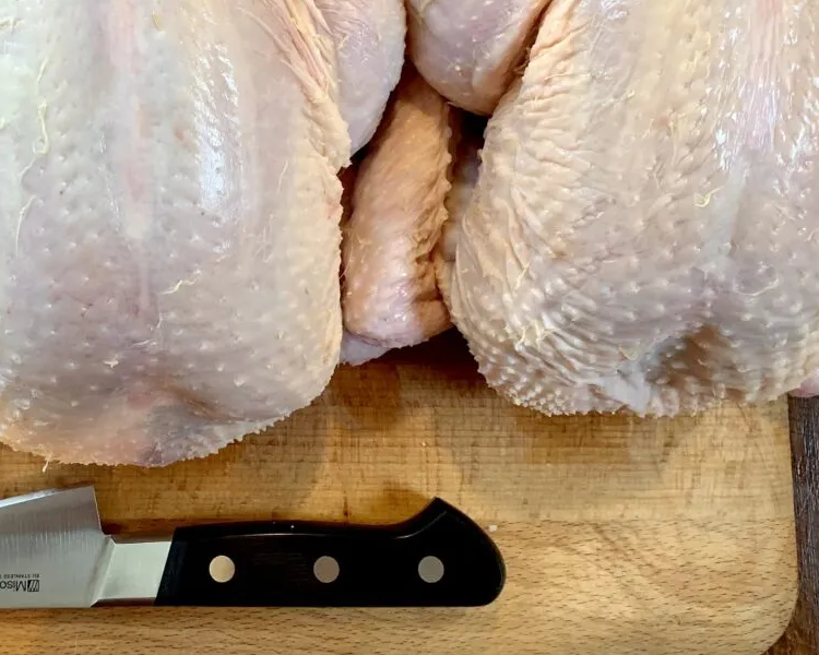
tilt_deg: -82.2
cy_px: 164
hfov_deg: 35.0
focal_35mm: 52
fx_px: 1260
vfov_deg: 28.7
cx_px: 177
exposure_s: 1/60
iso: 100
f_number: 1.8
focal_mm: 4.25
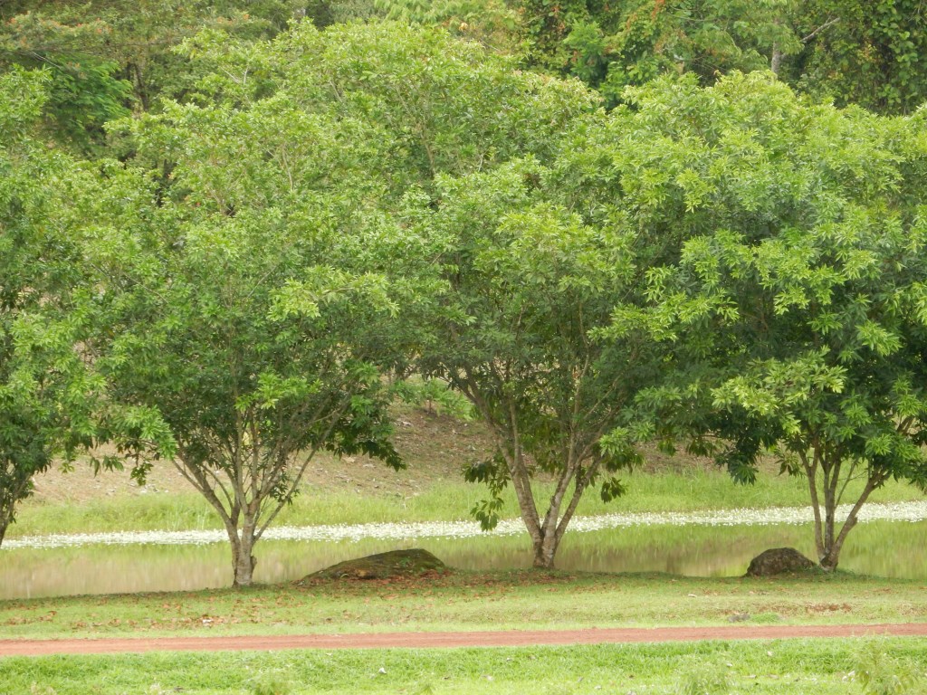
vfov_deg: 3.9
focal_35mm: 380
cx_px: 464
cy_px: 348
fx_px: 10176
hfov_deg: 5.2
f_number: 6.3
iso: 200
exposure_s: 1/80
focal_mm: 67.8
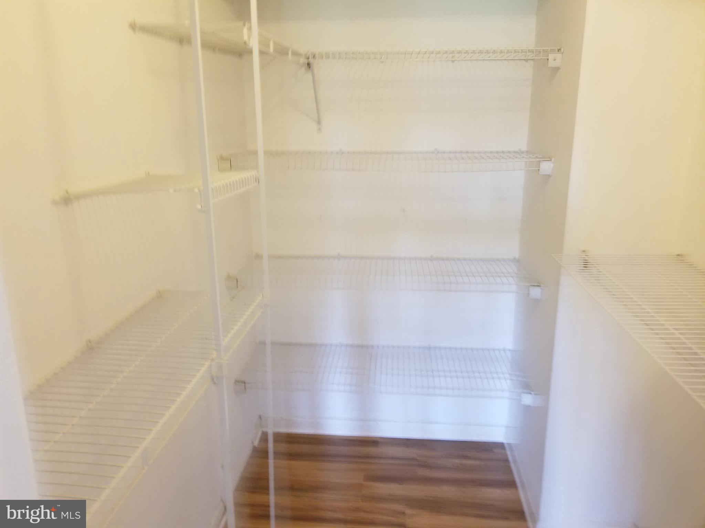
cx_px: 352
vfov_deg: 53.1
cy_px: 264
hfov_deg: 67.3
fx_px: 530
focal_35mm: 26
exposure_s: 1/13
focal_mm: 4.25
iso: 250
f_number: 1.7
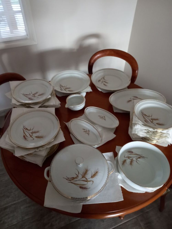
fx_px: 166
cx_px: 86
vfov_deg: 69.4
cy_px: 114
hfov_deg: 54.9
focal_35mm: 25
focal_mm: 4.6
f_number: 2
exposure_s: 1/24
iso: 320
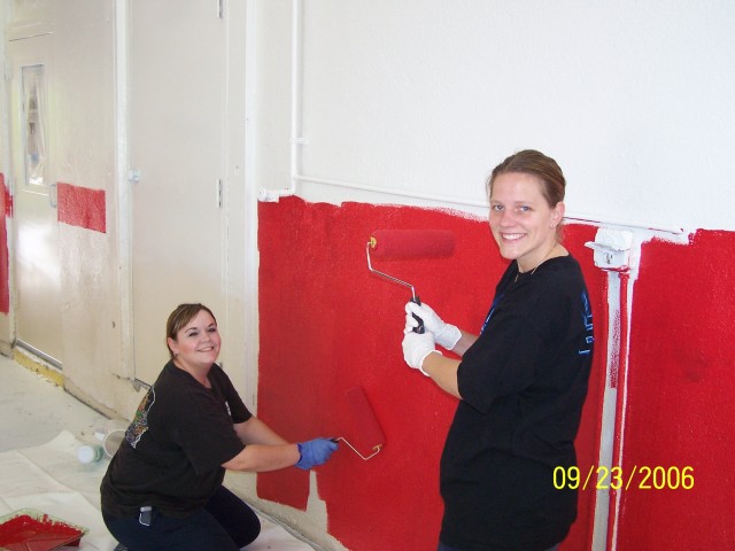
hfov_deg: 43.9
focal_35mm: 43
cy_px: 276
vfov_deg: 33.6
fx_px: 913
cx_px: 368
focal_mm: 7.1
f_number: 2.9
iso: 140
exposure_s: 1/125
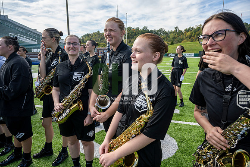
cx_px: 125
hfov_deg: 73.7
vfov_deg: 53.2
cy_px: 84
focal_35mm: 24
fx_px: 167
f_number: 4.5
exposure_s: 1/250
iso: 64
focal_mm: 24
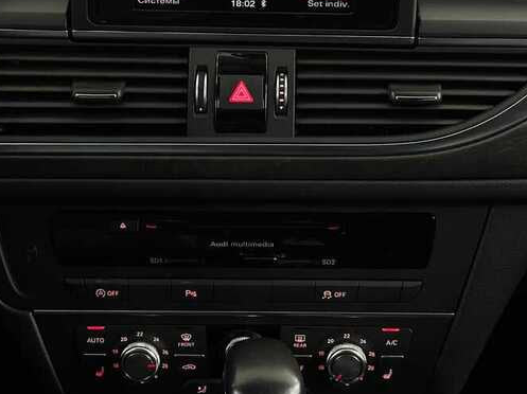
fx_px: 1324
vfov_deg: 16.9
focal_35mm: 87
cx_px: 242
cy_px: 105
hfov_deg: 22.5
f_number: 1.78
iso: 400
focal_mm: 6.86
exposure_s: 1/33
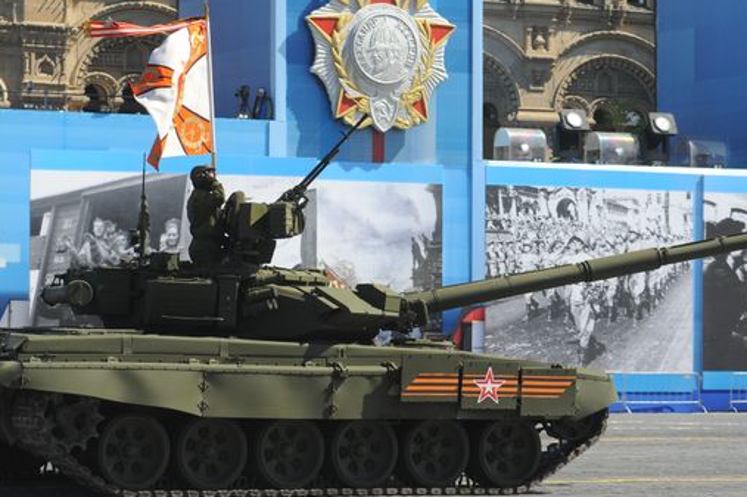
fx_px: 3006
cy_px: 254
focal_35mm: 145
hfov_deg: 14.2
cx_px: 301
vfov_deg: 9.4
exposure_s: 1/640
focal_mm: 105
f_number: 5.6
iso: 500
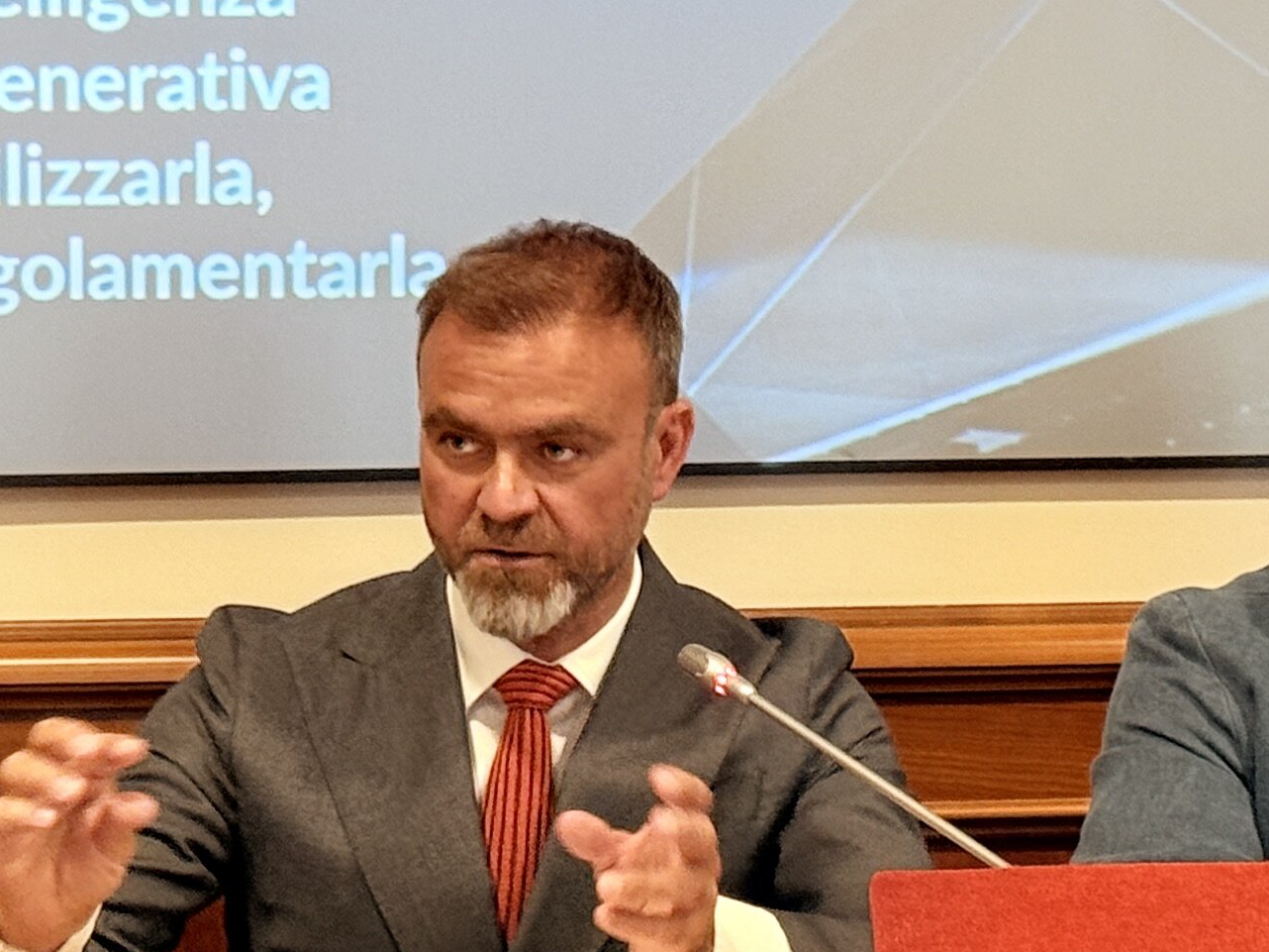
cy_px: 418
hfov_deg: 13.1
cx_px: 802
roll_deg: +0.3
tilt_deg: +0.1
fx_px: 5535
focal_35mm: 151
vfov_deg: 9.8
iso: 160
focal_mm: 6.76
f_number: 1.78
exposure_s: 1/60
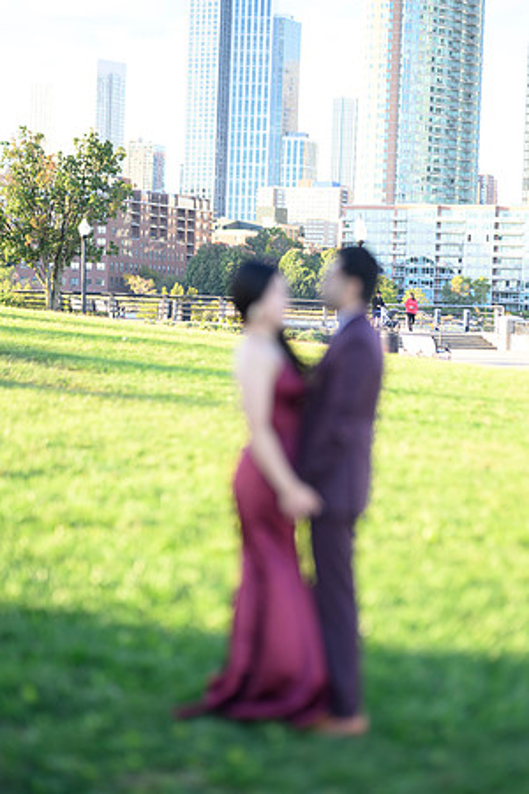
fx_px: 1873
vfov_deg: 23.9
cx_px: 264
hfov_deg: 16.1
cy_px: 397
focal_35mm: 85
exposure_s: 1/800
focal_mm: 85
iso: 160
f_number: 1.4
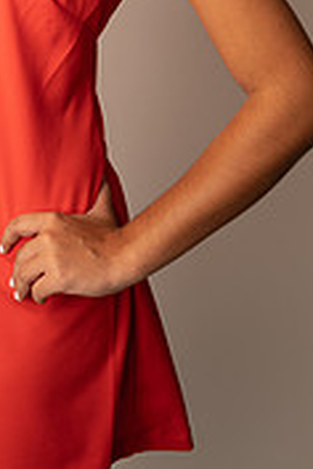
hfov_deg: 21.8
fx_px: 795
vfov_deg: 28.6
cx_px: 37
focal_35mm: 61
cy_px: -93
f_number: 3.2
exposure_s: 1/160
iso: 100
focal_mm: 24
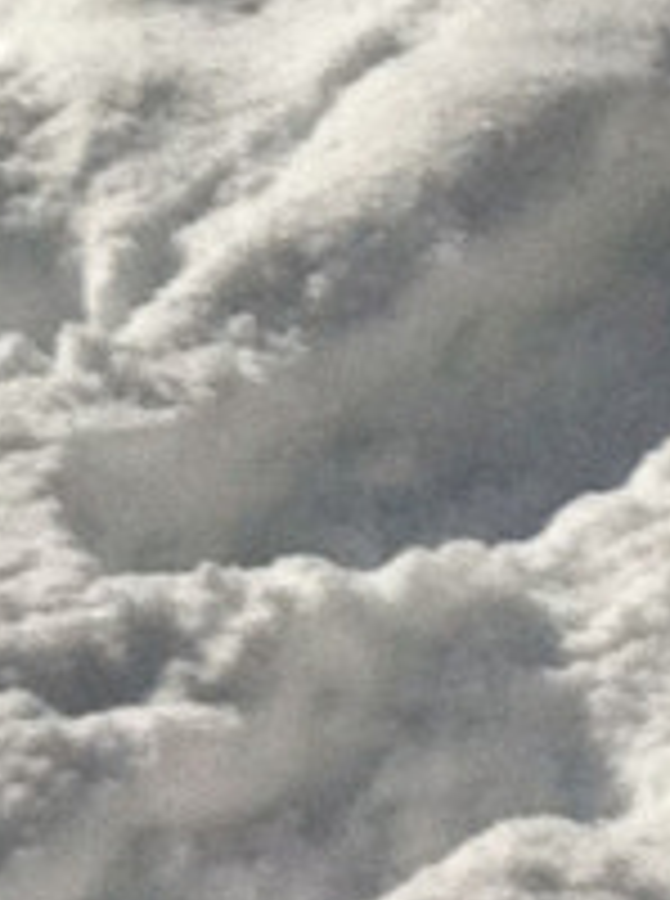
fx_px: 7257
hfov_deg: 5.3
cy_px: -909
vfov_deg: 6.9
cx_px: 384
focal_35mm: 280
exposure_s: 1/5027
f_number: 2.8
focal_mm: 3.85
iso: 80
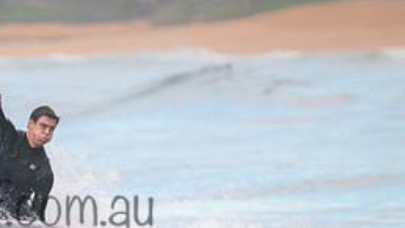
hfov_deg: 1.1
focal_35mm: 1885
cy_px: 189
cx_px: -13
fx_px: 20239
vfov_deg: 0.6
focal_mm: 800
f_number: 11
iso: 1400
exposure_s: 1/320
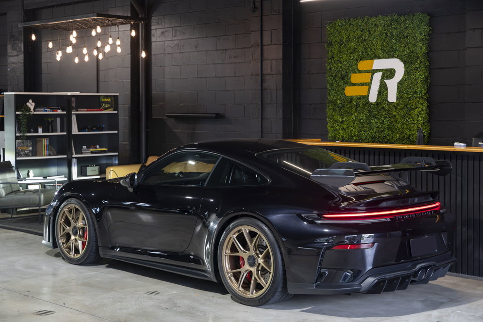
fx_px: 794
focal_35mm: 59
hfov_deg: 33.8
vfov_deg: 22.9
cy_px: 161
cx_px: 242
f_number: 5
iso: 8000
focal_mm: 59.2
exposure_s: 1/30
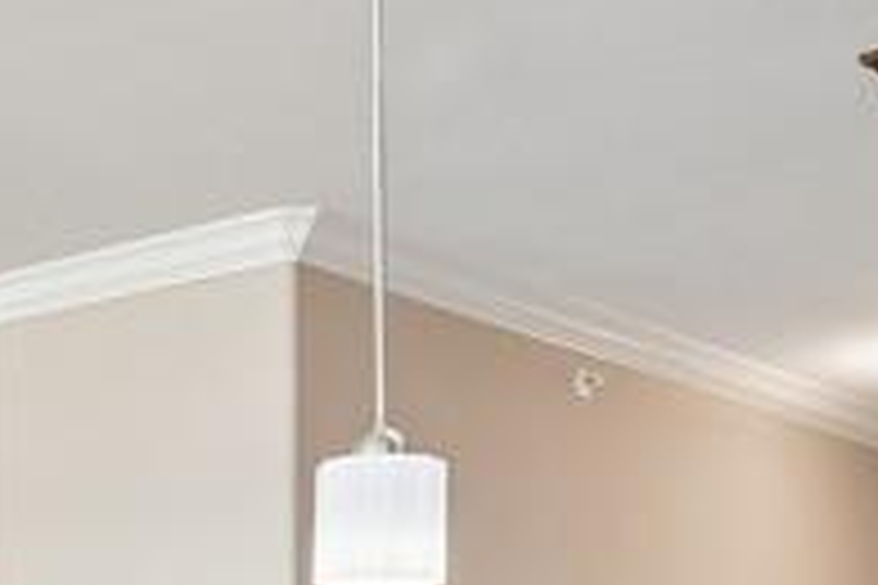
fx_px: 2503
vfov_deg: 12.5
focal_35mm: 103
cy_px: 932
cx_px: -225
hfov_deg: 18.6
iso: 400
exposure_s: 1/40
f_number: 8
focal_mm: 19.5
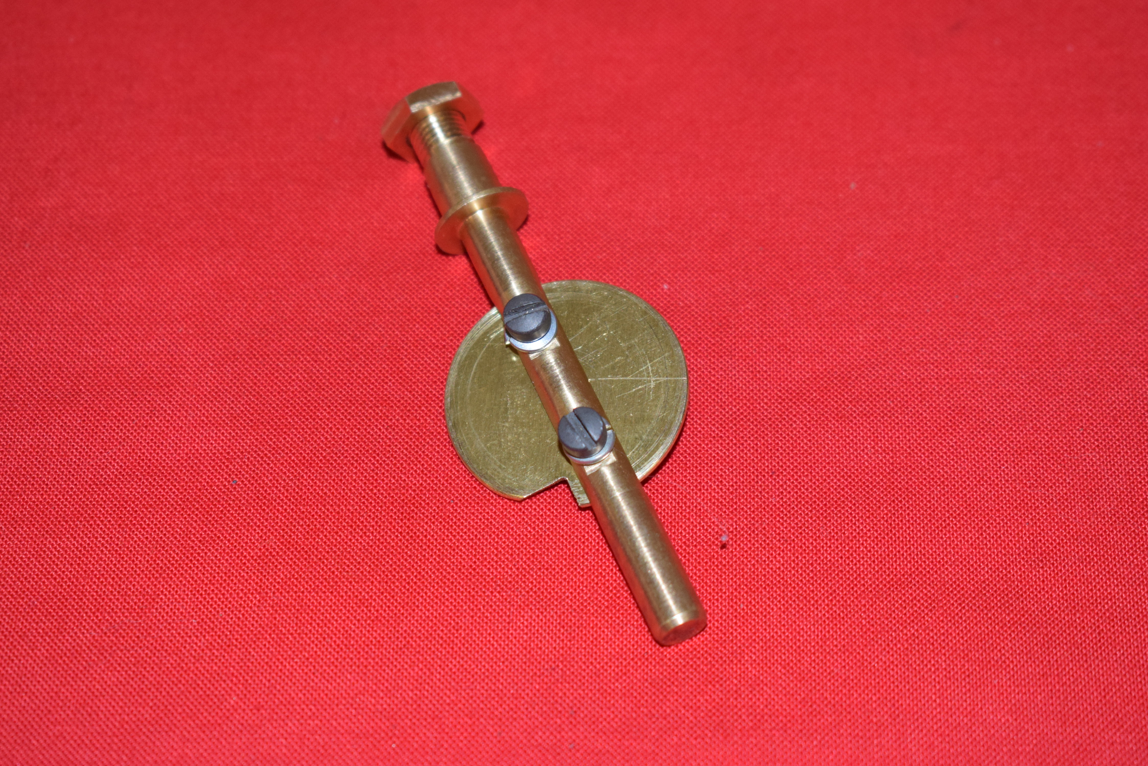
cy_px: 383
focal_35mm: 82
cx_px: 574
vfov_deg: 16.6
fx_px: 2631
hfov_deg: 24.6
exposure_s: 1/200
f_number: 5.6
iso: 1250
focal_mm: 55
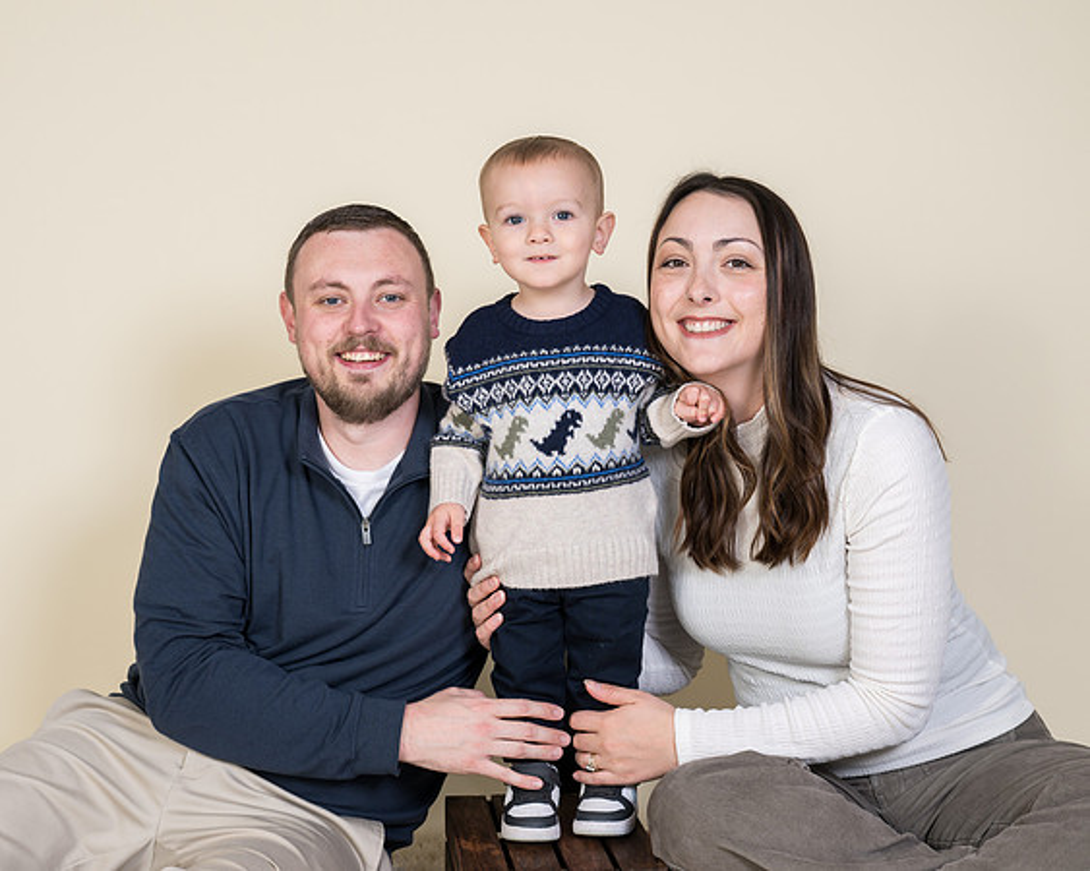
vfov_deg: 25.7
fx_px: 1907
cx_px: 492
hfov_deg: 31.9
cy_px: 406
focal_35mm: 59
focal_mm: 46
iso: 100
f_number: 5.6
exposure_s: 1/100
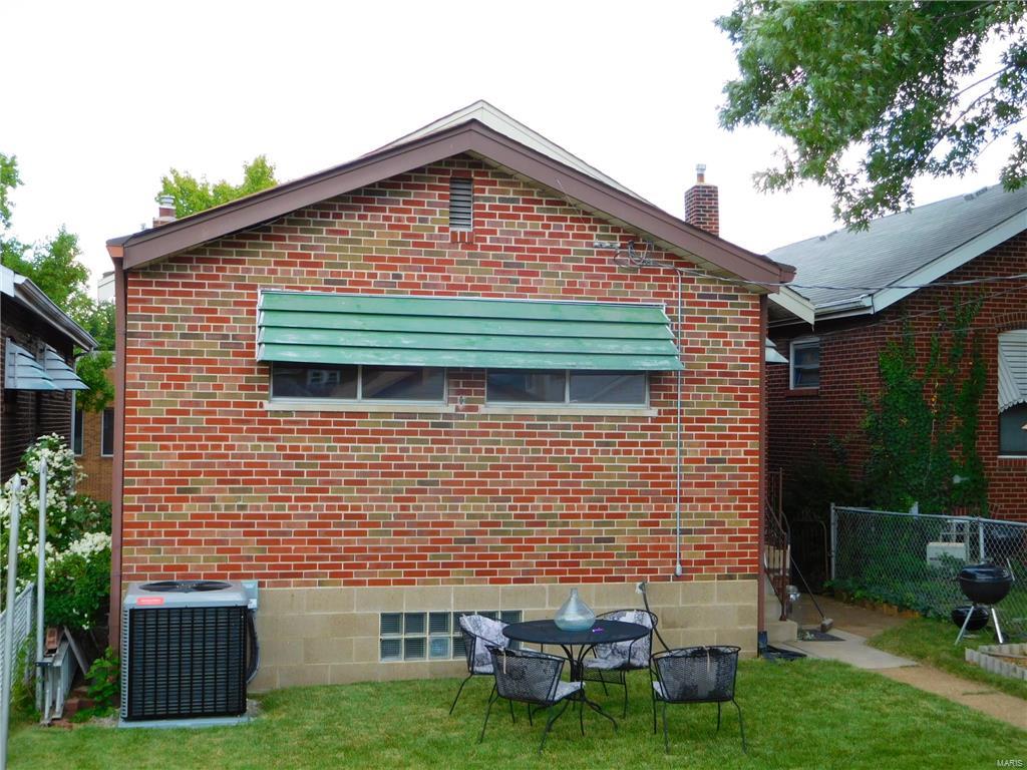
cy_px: 385
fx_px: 1335
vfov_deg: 32.2
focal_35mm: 45
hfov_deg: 42.1
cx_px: 514
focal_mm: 8
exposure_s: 1/200
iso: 125
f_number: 4
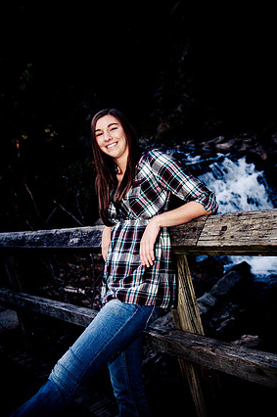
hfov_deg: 35.0
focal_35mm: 38
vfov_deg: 50.7
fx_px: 440
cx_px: 142
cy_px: 211
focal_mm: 24
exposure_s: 1/60
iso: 400
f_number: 2.8
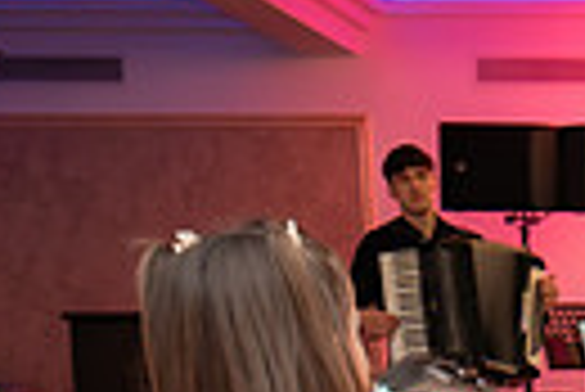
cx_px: 901
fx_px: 2180
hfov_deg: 14.2
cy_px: 770
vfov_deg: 9.6
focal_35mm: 134
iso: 1600
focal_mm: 28
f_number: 2.8
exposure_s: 1/200
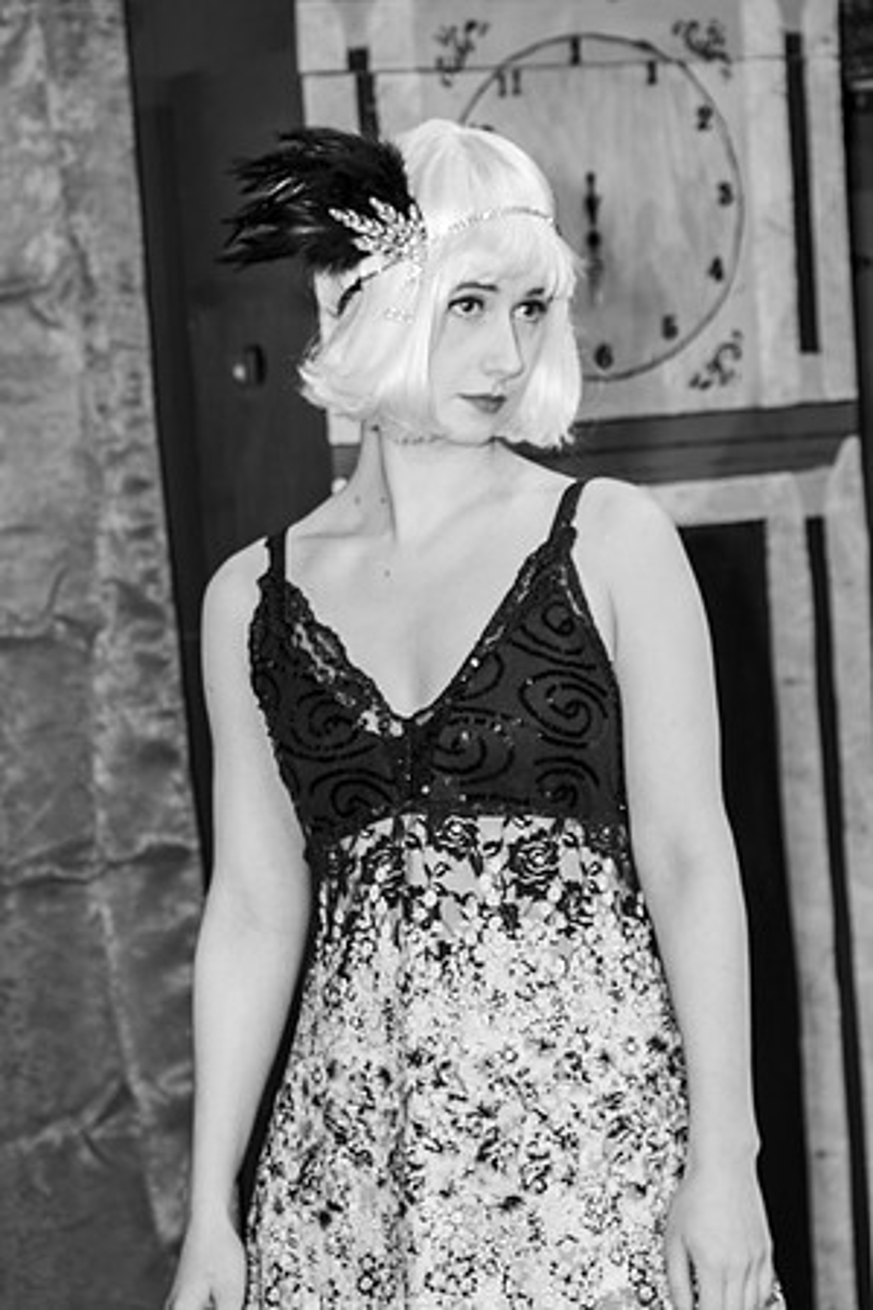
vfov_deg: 18.3
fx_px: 4074
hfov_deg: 12.2
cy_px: 655
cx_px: 436
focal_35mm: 112
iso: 400
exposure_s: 1/100
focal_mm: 75
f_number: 6.3
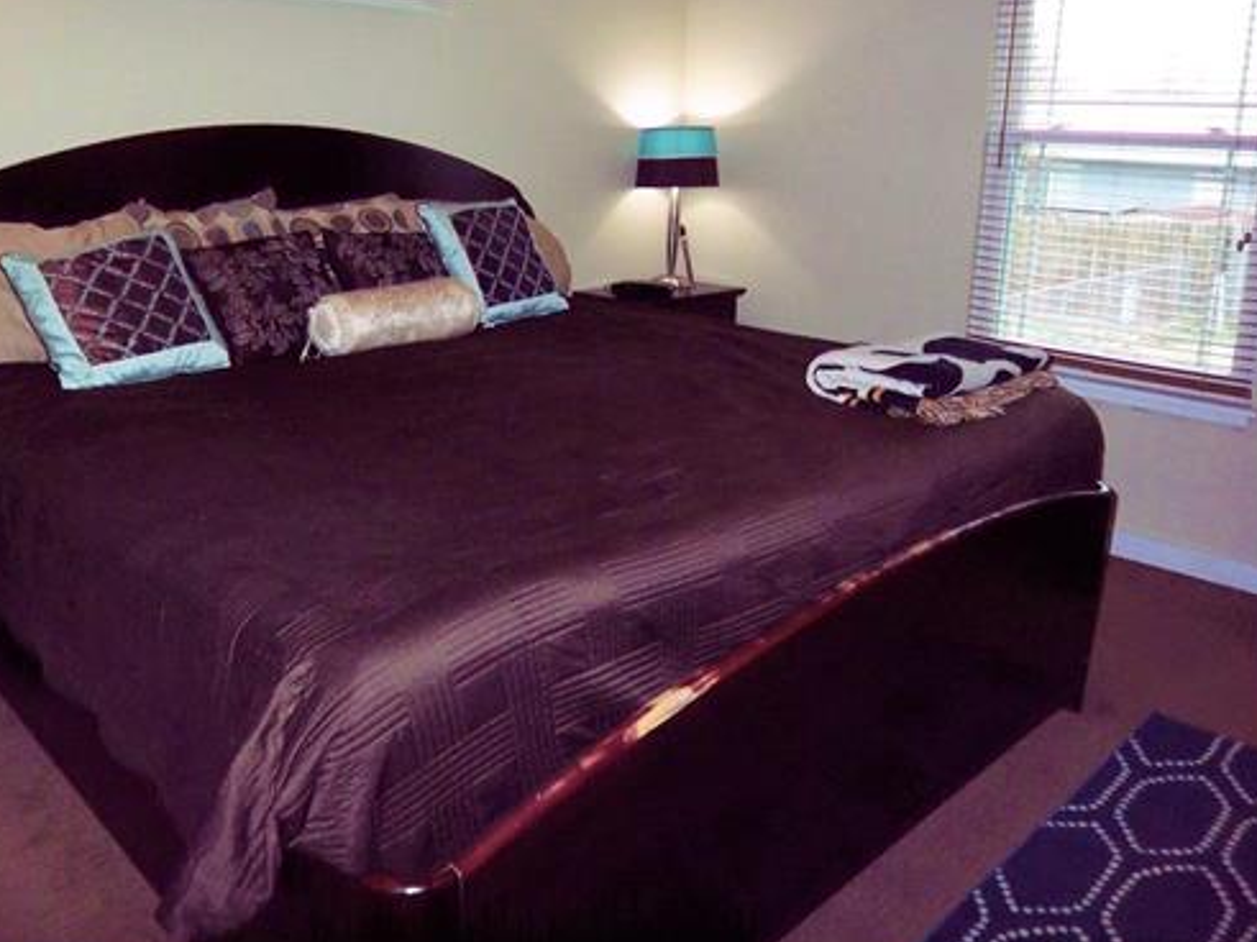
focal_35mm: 30
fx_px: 1089
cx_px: 515
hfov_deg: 59.6
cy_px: 356
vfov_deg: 46.4
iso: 200
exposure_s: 1/30
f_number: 2.8
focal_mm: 3.8
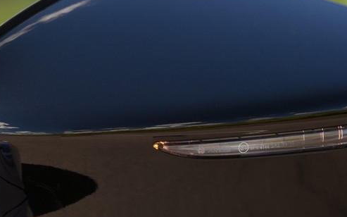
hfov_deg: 3.4
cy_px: 175
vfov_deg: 2.1
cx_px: 170
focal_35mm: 612
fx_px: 5787
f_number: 5.6
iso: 250
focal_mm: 185
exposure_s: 1/100
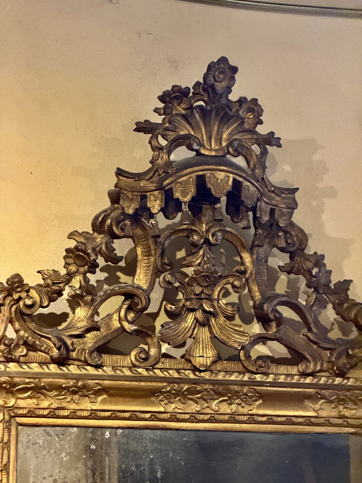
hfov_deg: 14.8
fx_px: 1394
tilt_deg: +14.5
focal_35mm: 100
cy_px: 242
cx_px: 181
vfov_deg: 19.6
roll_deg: +0.1
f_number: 2.8
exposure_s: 1/33
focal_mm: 16.89
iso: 800
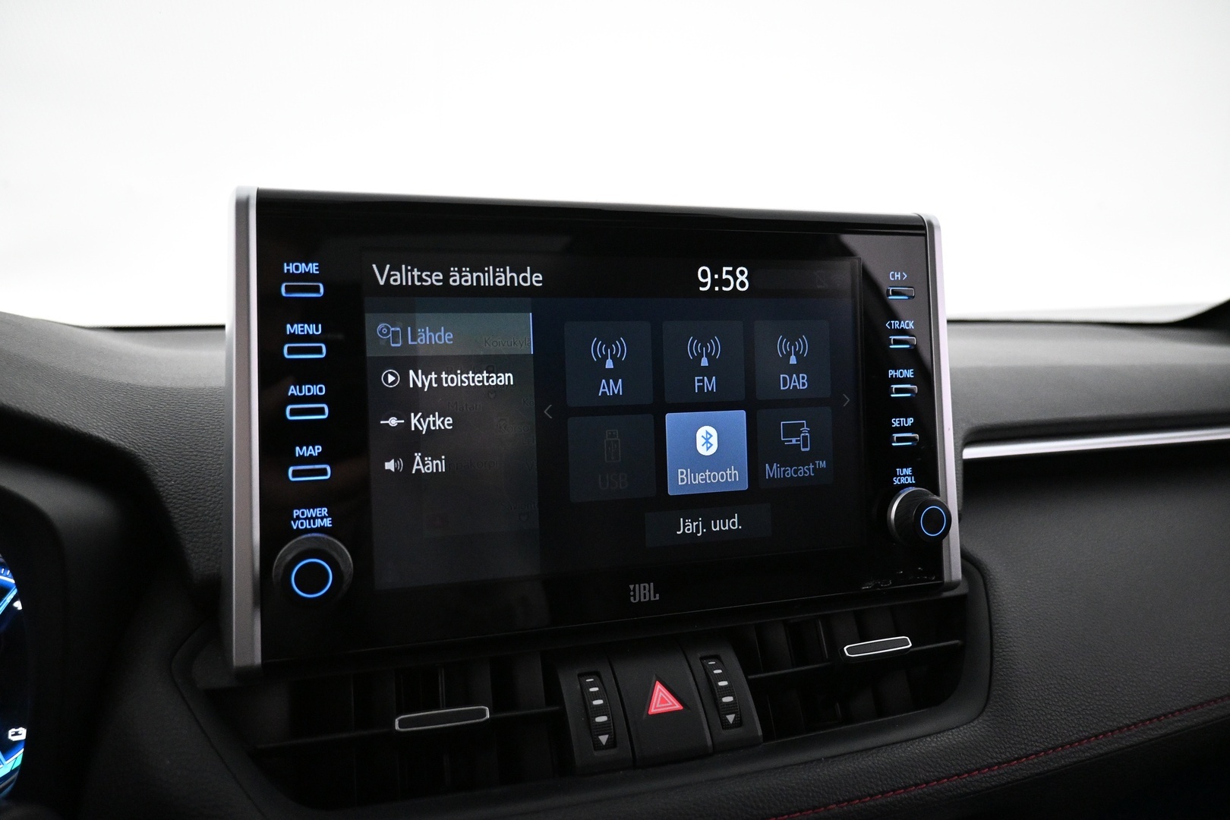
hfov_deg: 73.7
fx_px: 820
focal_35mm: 24
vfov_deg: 53.1
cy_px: 410
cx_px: 615
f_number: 3.5
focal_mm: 16
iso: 4000
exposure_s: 1/100
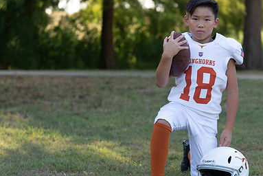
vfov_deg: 12.3
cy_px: 90
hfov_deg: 18.2
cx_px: 188
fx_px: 819
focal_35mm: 112
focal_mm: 74
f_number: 2.8
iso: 160
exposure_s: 1/400
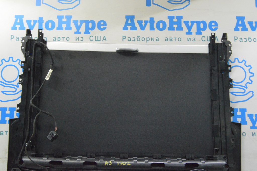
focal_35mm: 45
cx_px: 128
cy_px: 86
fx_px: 321
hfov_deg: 43.6
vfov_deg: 29.8
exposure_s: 1/15
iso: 6400
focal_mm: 30
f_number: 20
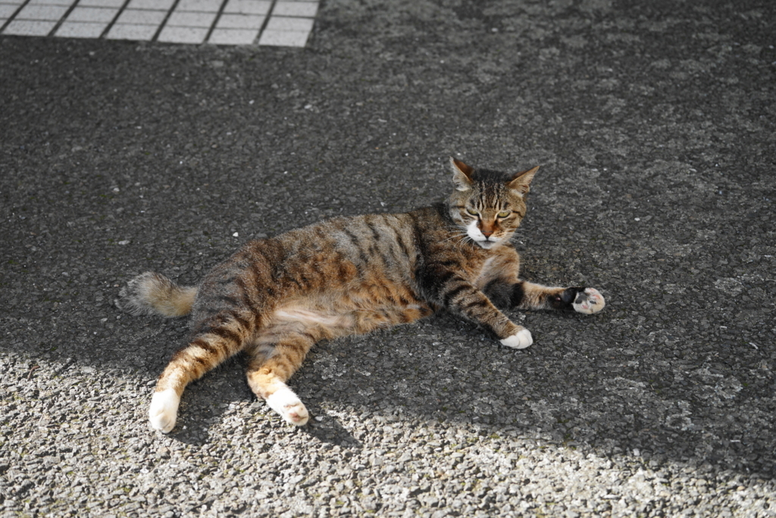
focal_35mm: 75
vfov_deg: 18.2
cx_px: 388
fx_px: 1617
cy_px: 259
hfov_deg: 27.0
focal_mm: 75
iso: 100
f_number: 5
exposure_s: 1/125
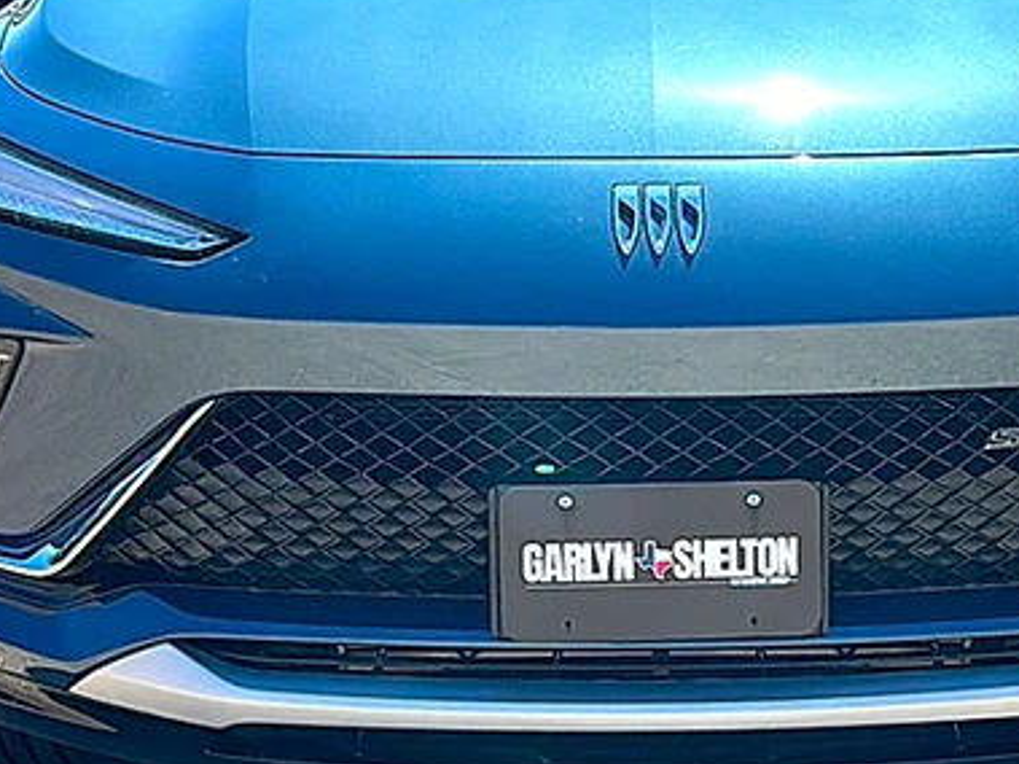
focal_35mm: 72
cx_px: 667
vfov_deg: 20.4
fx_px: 2119
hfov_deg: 26.9
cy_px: 257
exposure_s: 1/3623
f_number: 1.78
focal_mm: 6.86
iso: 80
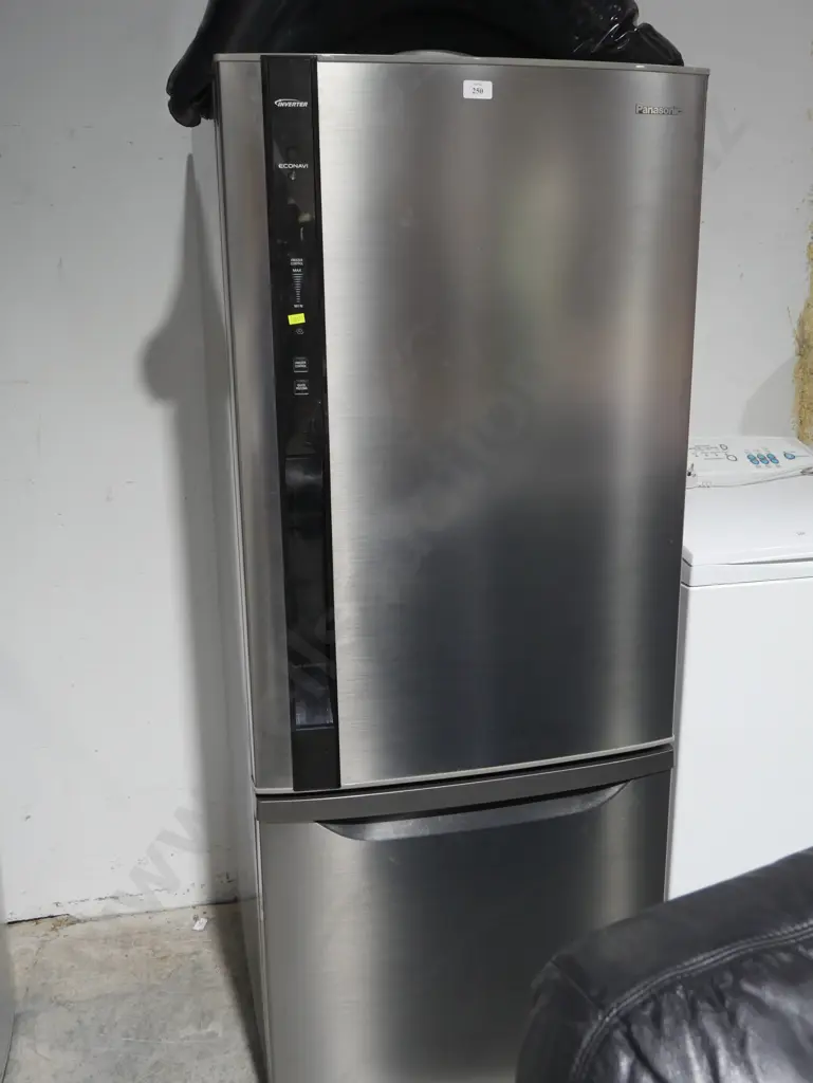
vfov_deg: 53.9
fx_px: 1064
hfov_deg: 41.8
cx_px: 406
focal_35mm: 34
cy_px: 542
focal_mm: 17
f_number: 4
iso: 640
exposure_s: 1/60
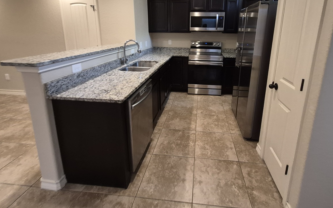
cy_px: 65
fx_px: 154
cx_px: 189
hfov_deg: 93.8
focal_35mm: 17
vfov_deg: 65.7
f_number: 2.2
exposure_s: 1/60
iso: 250
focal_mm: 1.74
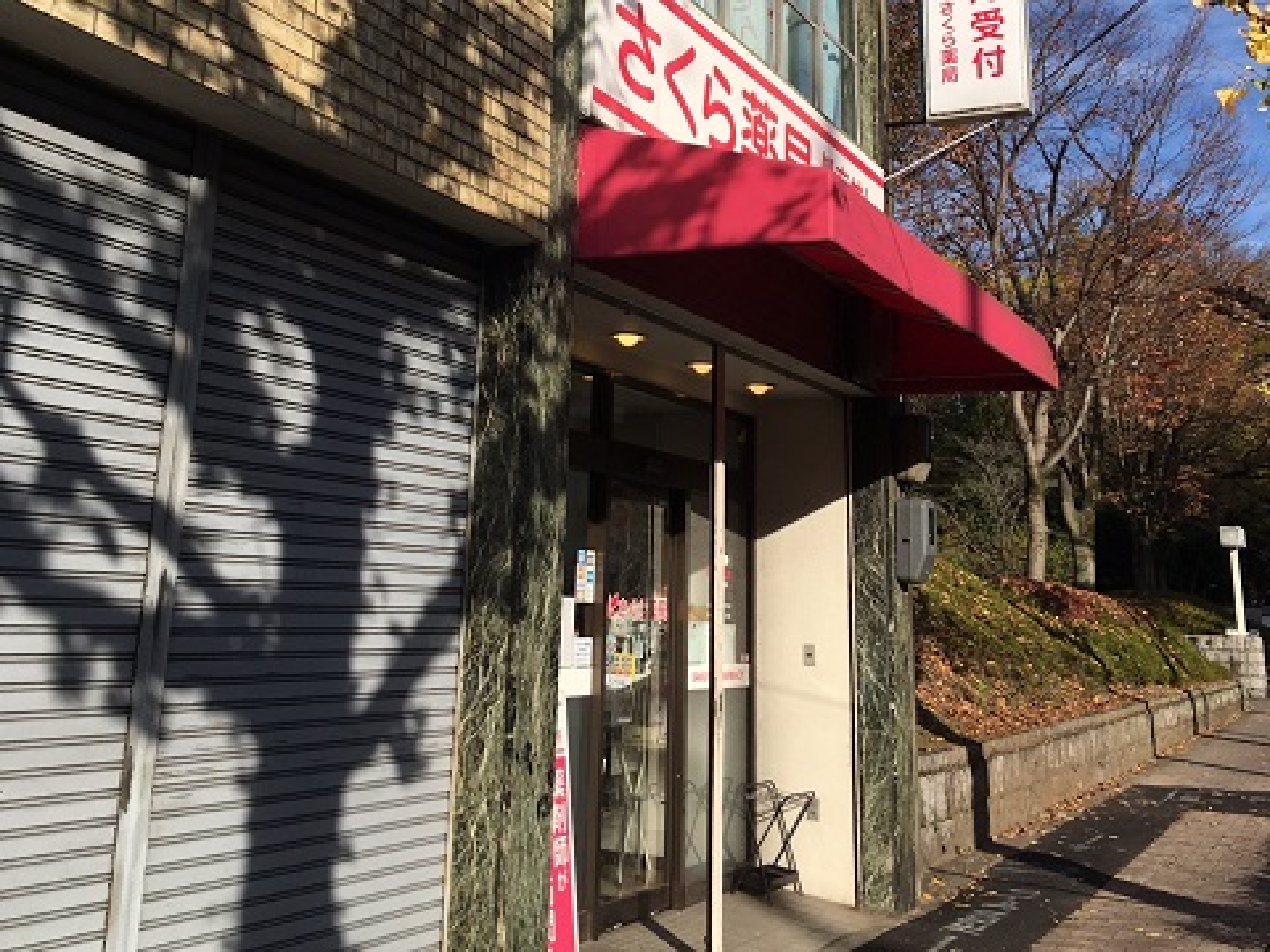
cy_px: 476
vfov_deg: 48.2
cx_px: 635
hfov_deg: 61.7
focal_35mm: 29
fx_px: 1064
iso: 25
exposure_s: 1/1637
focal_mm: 4.15
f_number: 2.2
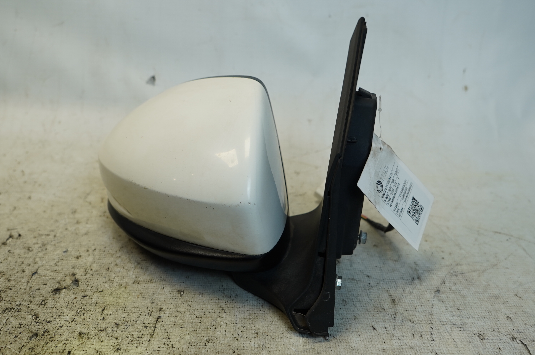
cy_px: 178
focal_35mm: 37
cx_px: 268
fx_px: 549
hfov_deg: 51.9
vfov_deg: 35.9
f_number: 4
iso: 320
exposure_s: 1/160
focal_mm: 25
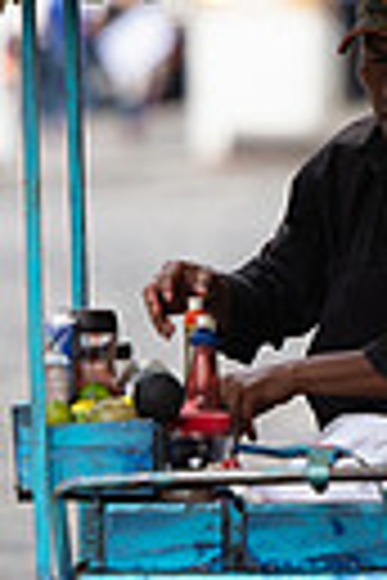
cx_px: 277
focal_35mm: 626
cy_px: 436
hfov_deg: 2.2
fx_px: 10093
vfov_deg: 3.3
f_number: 3.5
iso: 100
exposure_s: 1/500
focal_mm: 180
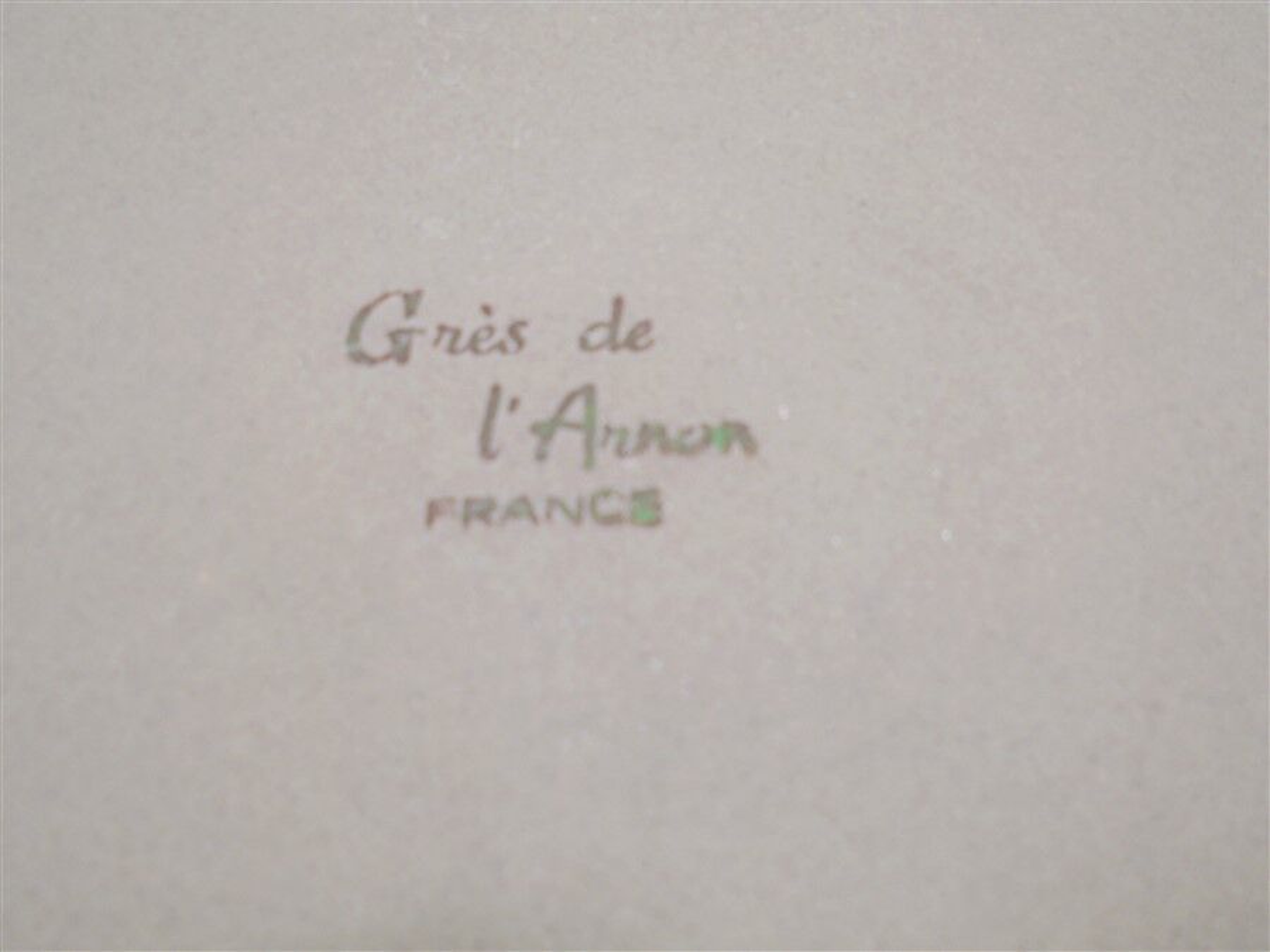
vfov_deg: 48.2
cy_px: 476
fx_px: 1064
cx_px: 635
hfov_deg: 61.7
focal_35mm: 29
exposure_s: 1/40
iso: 100
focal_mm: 5.3
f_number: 3.7
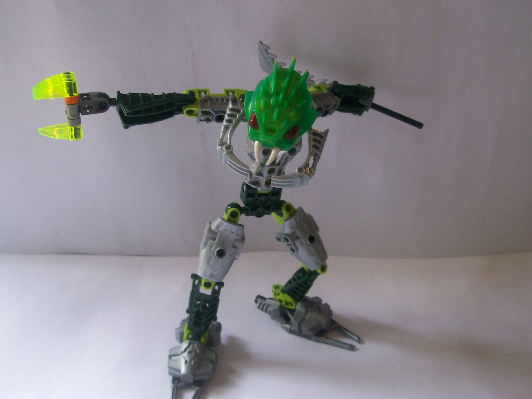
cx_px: 252
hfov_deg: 46.8
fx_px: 615
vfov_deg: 36.0
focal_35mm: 40
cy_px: 190
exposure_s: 1/76.4
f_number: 2.7
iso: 80
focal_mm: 6
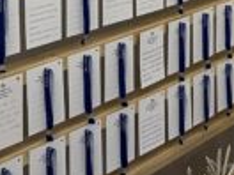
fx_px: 717
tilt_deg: -3.9
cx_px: 250
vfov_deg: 13.0
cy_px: -109
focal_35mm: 106
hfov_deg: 18.0
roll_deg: +0.6
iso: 320
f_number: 1.6
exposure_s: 1/60
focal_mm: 5.1
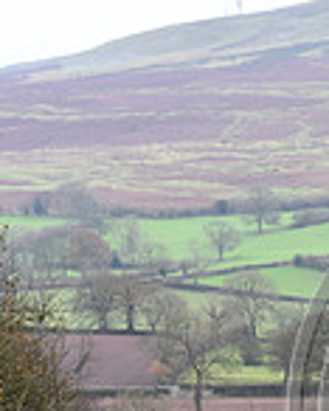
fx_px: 4158
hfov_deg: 4.5
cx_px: 546
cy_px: 383
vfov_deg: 5.6
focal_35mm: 342
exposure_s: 1/1000
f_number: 4.5
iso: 1100
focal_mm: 92
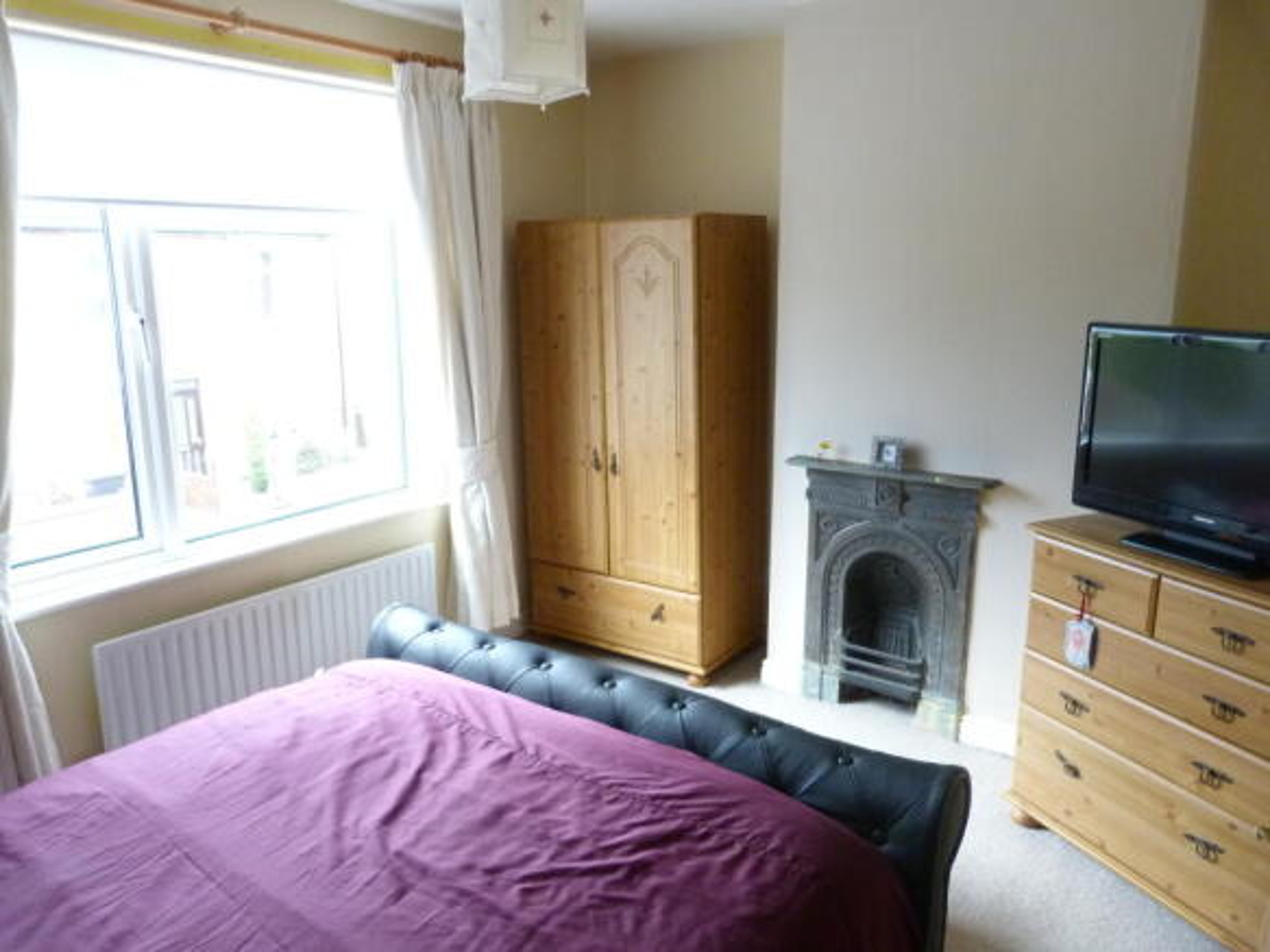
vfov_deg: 54.9
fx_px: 917
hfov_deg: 69.4
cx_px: 635
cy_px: 476
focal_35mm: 25
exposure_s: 1/30
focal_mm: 4.5
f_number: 2.8
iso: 400
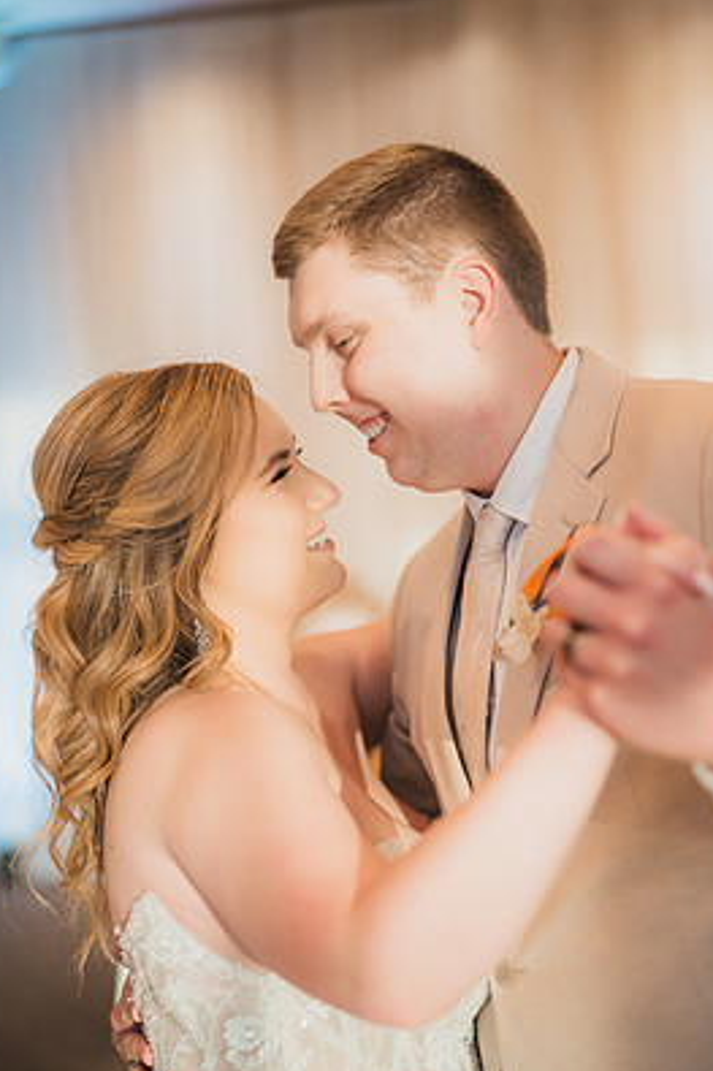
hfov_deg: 23.8
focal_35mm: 57
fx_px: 1695
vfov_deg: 35.1
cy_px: 567
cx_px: 366
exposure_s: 1/1000
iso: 1250
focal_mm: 50
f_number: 1.4
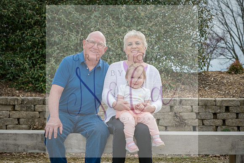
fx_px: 583
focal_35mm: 86
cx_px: 122
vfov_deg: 15.9
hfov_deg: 23.6
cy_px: 82
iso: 400
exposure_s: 1/640
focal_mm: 86
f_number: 10
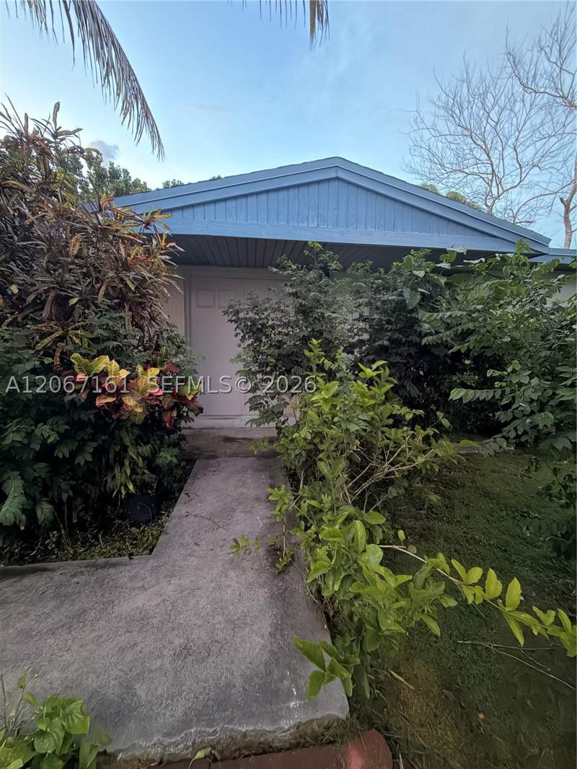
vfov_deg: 102.1
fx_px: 311
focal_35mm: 14
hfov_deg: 85.7
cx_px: 288
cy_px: 384
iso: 640
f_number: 2.2
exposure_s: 1/16
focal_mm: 2.22
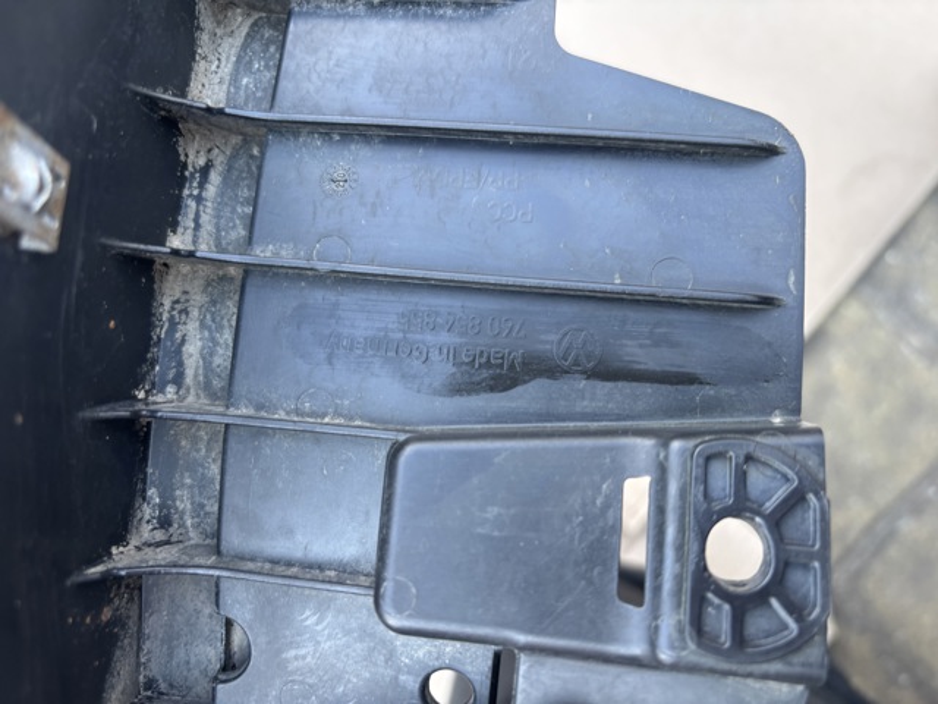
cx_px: 469
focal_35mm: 26
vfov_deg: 53.1
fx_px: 705
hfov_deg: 67.3
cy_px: 352
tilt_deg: -82.2
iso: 64
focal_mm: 5.96
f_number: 1.6
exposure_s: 1/121
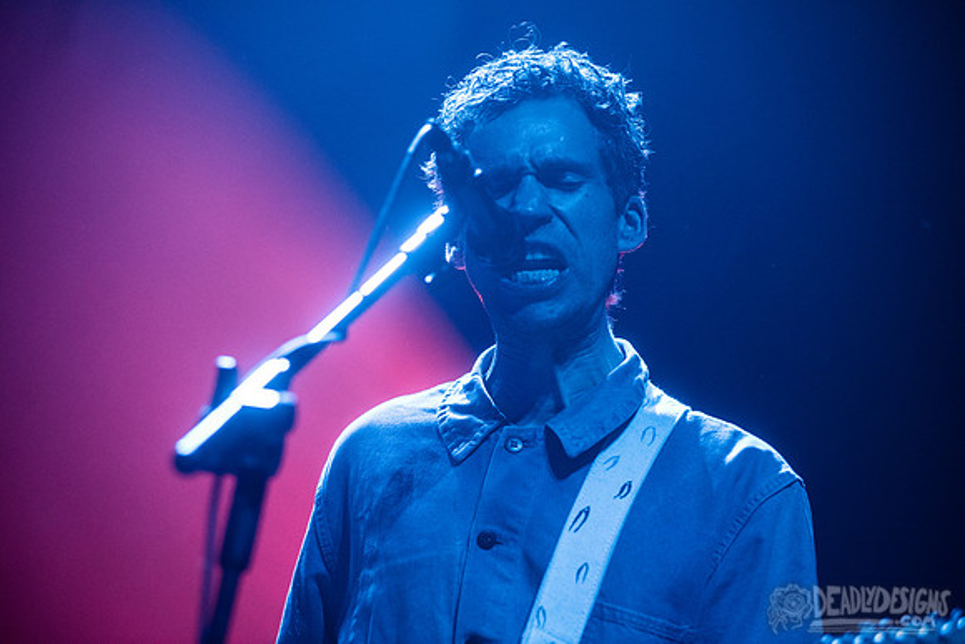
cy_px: 322
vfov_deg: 10.2
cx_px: 482
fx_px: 3619
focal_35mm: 135
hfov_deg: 15.2
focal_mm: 135
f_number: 3.2
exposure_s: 1/100
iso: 3200
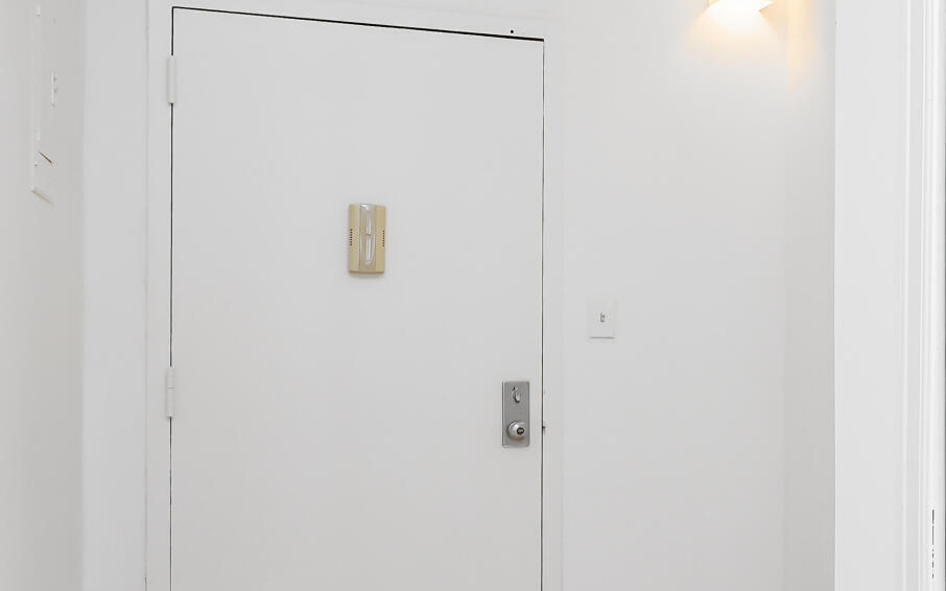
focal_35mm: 54
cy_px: 335
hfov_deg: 35.2
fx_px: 1392
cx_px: 865
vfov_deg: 24.0
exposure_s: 1/60
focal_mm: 16
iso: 100
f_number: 5.6
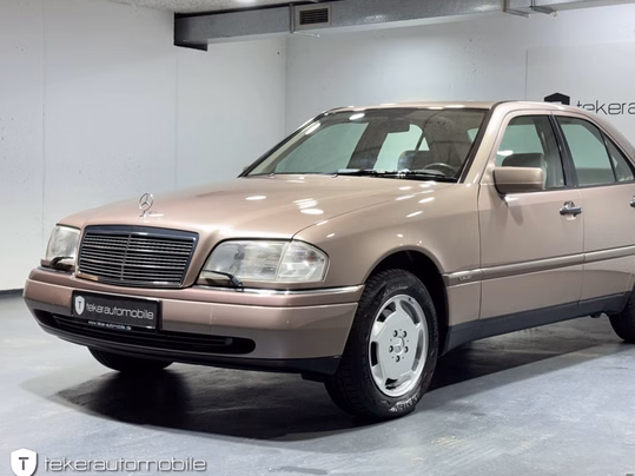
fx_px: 1045
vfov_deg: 25.6
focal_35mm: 57
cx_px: 371
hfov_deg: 33.7
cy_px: 210
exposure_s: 1/50
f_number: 1.78
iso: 80
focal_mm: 6.76
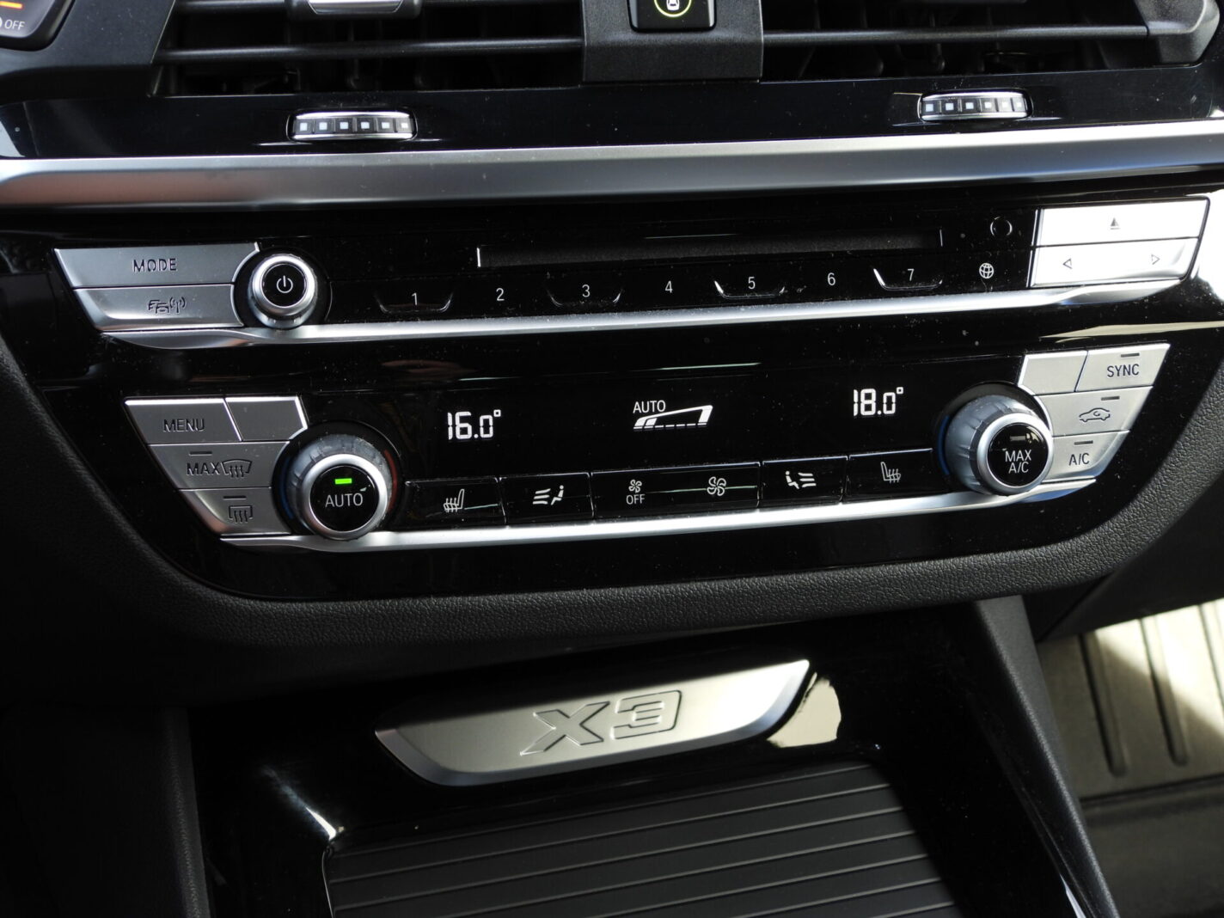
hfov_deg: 32.2
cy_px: 459
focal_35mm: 60
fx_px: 2122
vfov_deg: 24.4
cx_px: 612
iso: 100
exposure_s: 1/30
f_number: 3.5
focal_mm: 10.7
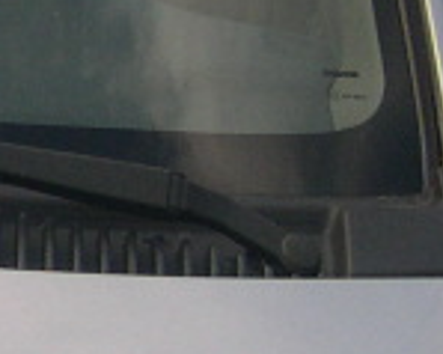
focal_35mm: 255
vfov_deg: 6.1
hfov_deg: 7.1
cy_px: 59
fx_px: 3341
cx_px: -693
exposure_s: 1/567
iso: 100
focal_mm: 8
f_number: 2.8
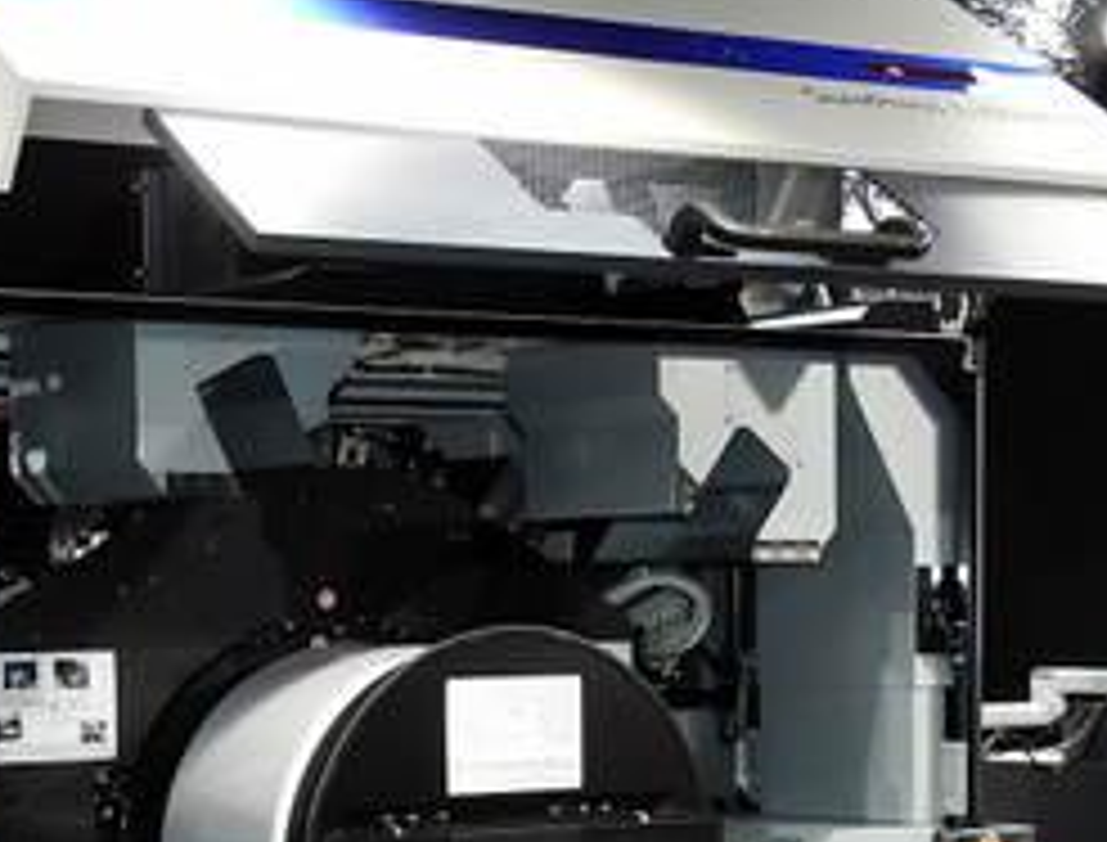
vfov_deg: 18.6
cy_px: 840
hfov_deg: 24.7
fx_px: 2507
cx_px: 292
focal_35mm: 78
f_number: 3.5
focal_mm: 5.4
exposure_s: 1/30
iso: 125
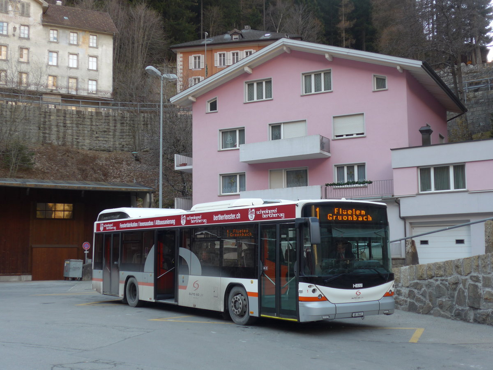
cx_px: 246
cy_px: 185
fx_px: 655
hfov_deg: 41.2
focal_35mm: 46
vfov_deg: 31.5
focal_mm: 9.5
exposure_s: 1/80
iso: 80
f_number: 3
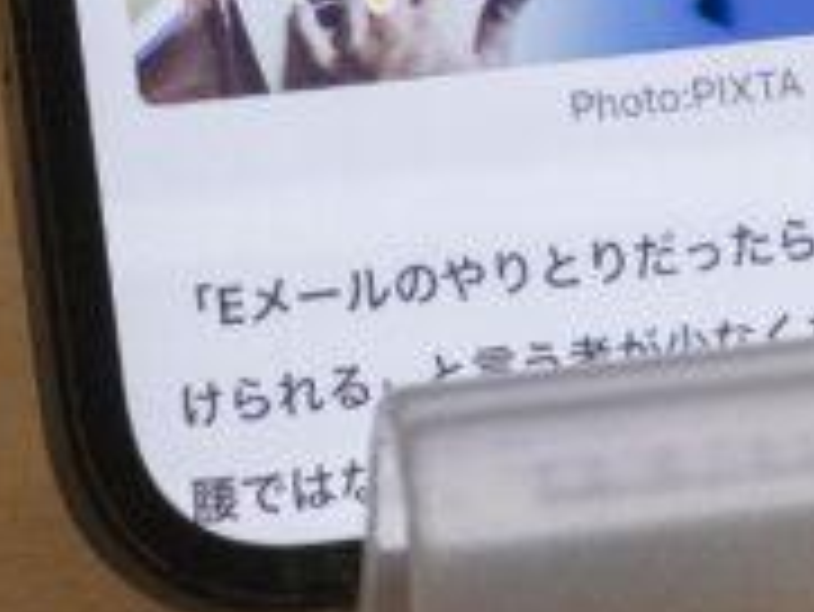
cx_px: 486
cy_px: -677
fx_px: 7412
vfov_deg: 4.6
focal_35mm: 315
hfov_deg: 6.3
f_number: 7.1
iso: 4000
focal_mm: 54
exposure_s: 1/640
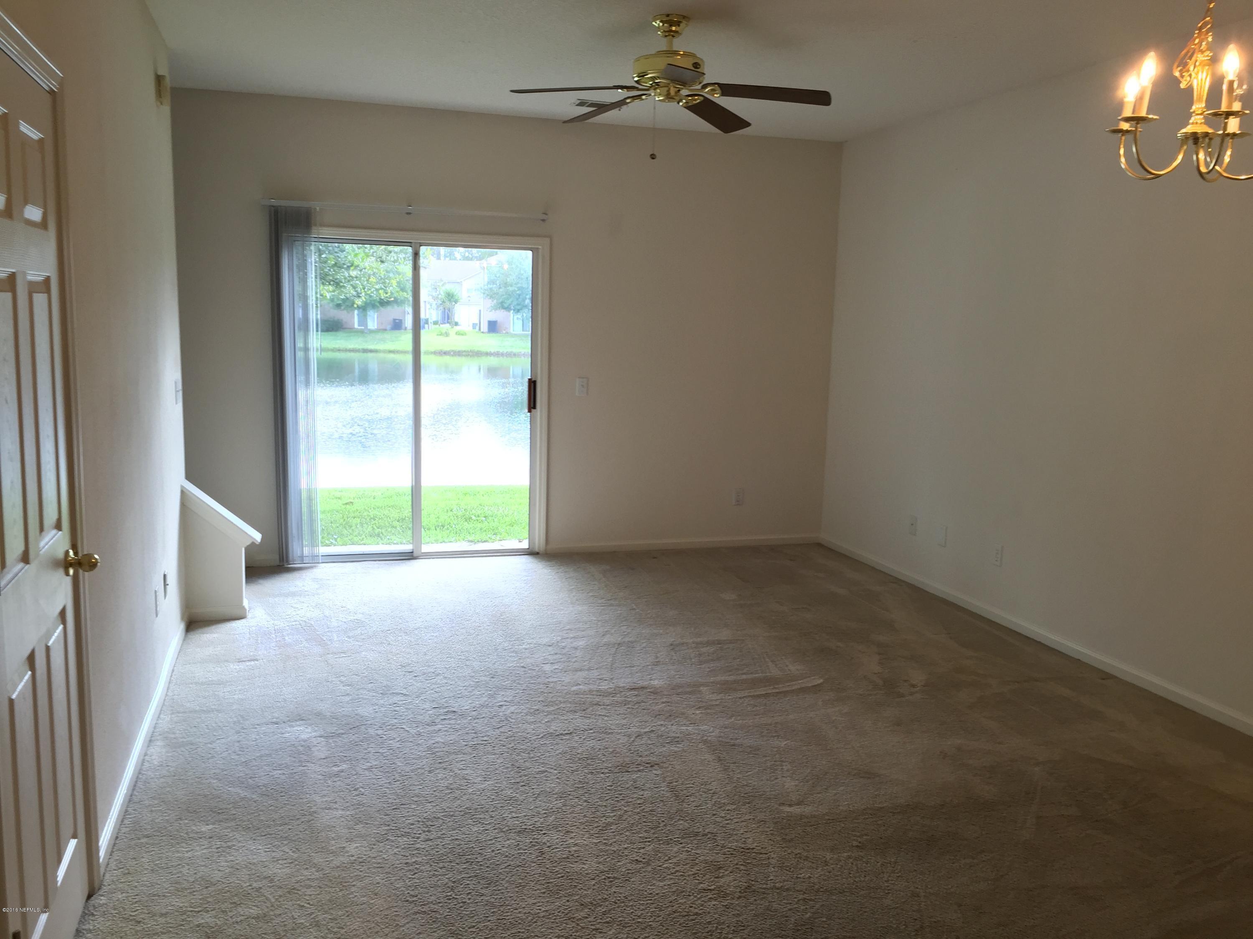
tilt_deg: -8.6
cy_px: 470
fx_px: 1050
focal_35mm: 29
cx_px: 626
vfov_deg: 48.2
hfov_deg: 61.7
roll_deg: -2.0
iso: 32
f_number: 2.2
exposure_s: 1/30
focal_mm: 4.15
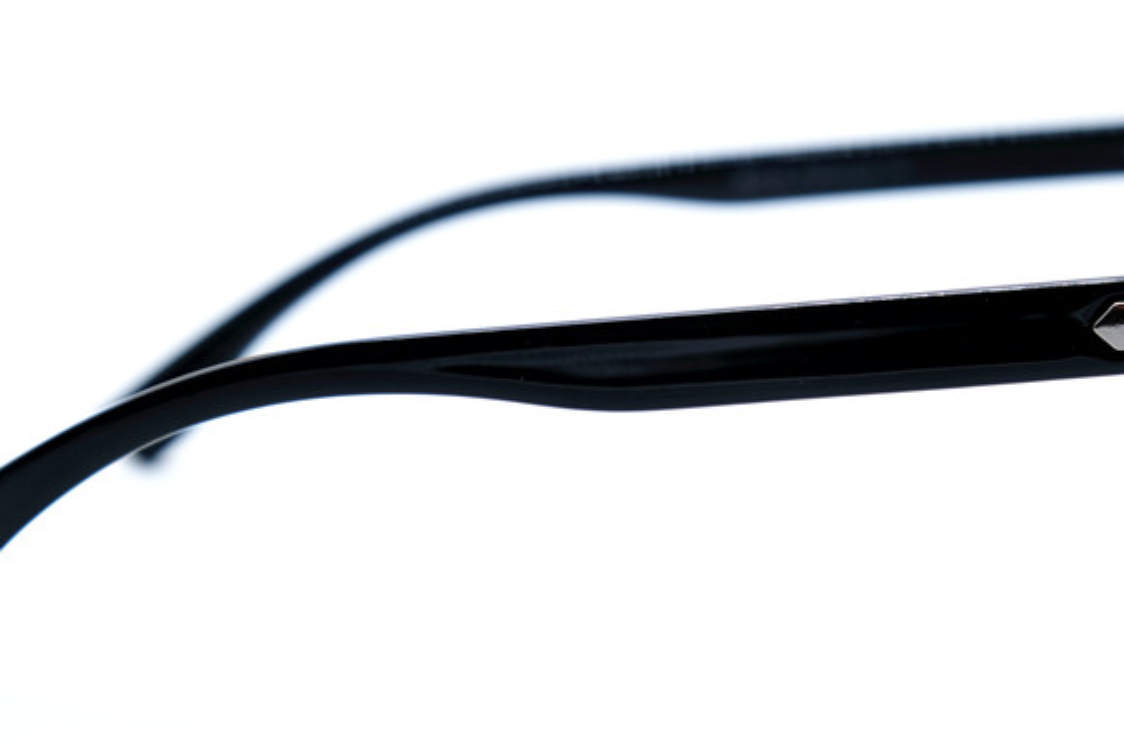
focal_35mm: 114
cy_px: 348
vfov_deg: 12.0
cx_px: 631
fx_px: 3559
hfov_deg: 17.9
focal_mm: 42.5
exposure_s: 1/140
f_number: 5.6
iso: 160
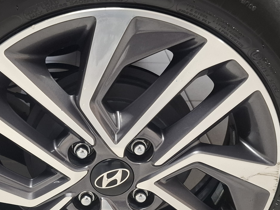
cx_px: 104
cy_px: 133
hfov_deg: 37.9
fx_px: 404
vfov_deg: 29.0
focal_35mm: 50
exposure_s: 1/30
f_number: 1.8
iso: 320
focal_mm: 5.54
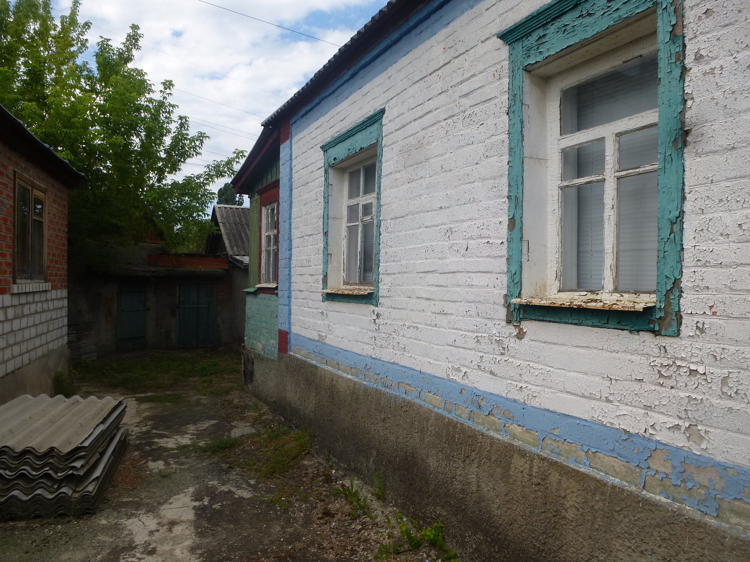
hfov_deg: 71.6
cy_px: 281
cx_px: 375
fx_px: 520
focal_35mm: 24
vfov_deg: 56.8
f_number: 4
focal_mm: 4.3
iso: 100
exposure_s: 1/640
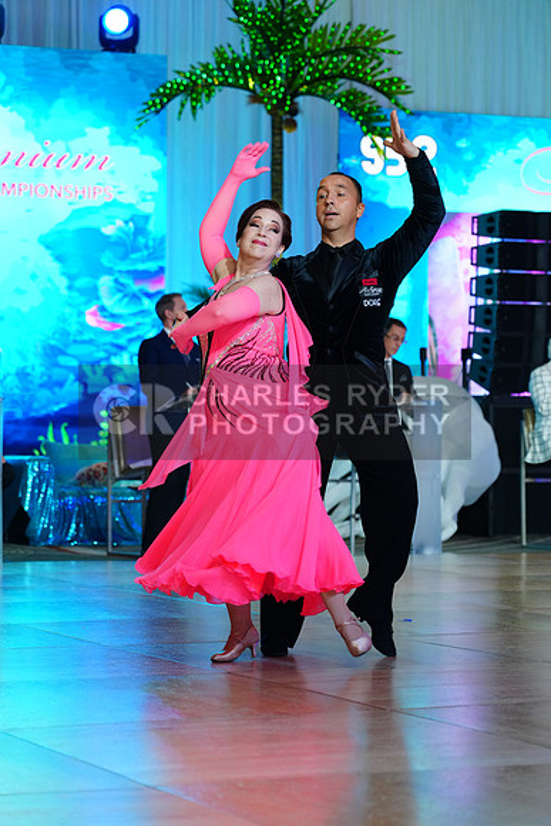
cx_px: 276
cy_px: 413
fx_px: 2409
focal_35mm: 105
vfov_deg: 19.5
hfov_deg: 13.0
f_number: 4
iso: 2000
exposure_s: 1/400
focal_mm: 105
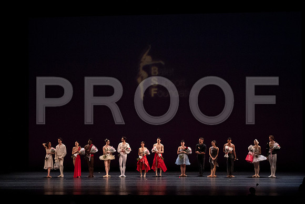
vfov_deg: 13.7
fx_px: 847
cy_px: 102
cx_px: 152
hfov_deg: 20.4
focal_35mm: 100
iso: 12800
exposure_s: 1/320
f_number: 13
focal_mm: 100
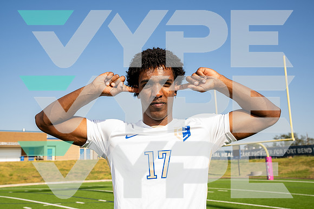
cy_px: 104
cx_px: 157
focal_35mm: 41
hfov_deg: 47.4
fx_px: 358
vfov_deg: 32.6
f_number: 7.1
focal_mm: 41
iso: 50
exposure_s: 1/125
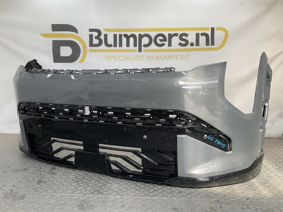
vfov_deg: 48.2
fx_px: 237
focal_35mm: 29
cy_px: 106
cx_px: 142
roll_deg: -1.5
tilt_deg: -7.2
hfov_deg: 61.7
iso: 16
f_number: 1.8
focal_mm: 3
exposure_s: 1/211
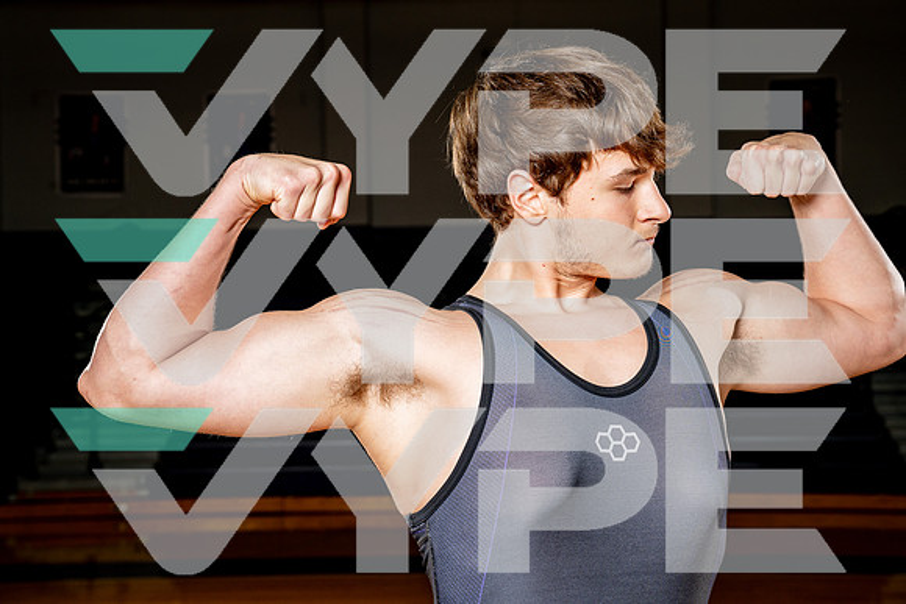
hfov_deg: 35.6
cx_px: 453
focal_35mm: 56
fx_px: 1410
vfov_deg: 24.2
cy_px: 302
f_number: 5.6
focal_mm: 56
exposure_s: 1/250
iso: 320
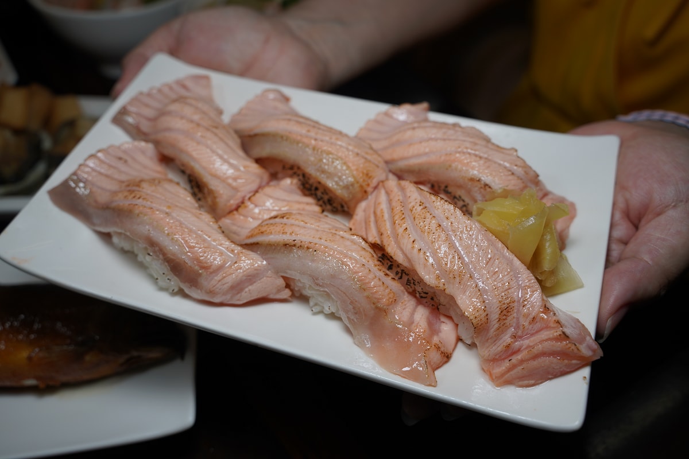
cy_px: 230
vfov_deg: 40.0
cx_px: 344
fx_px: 632
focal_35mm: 33
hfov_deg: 57.2
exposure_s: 1/125
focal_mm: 33
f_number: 5.6
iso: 100
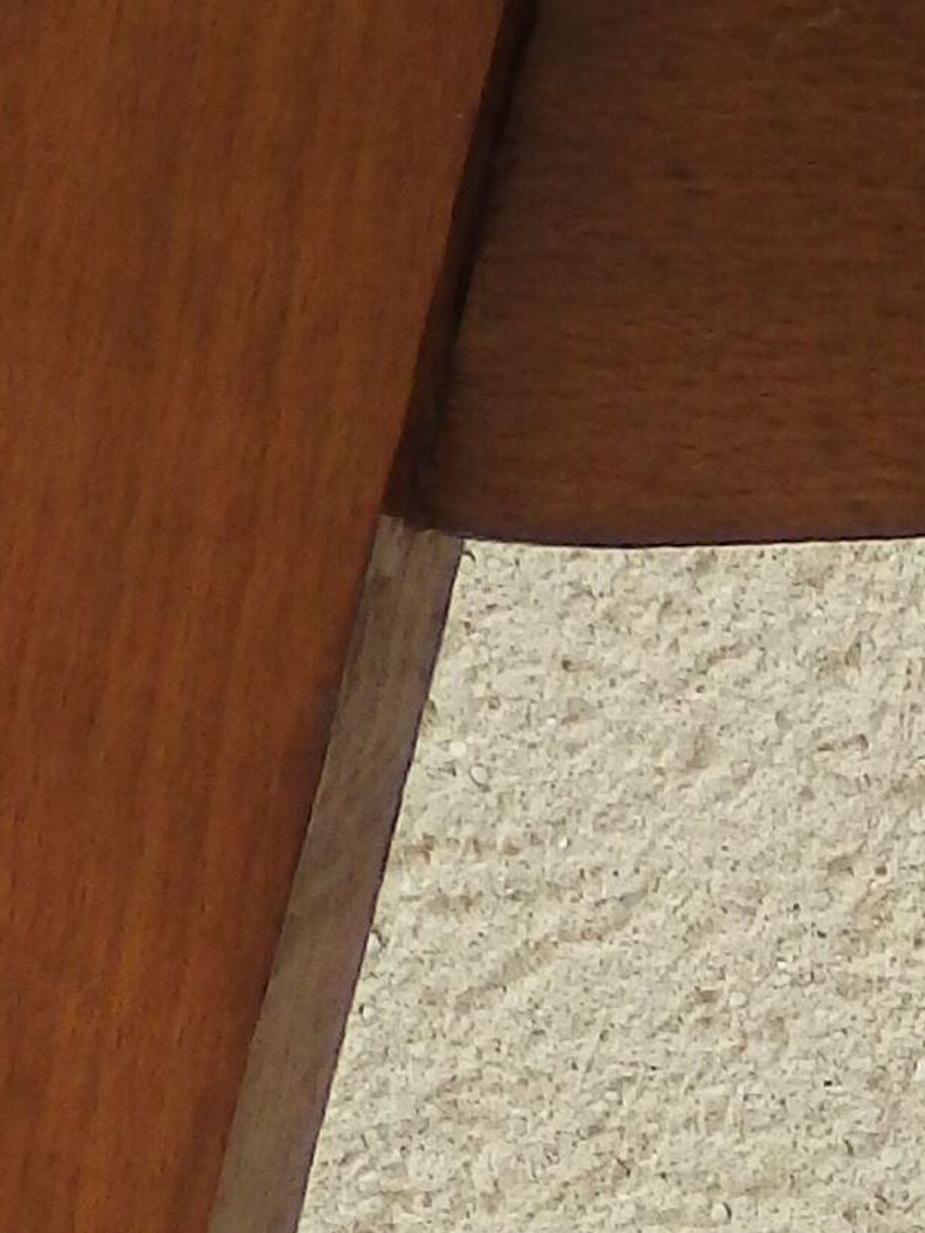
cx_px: 1883
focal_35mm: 339
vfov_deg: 5.7
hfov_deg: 4.3
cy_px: 2433
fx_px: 12078
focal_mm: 10.8
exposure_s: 1/320
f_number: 4.2
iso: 125
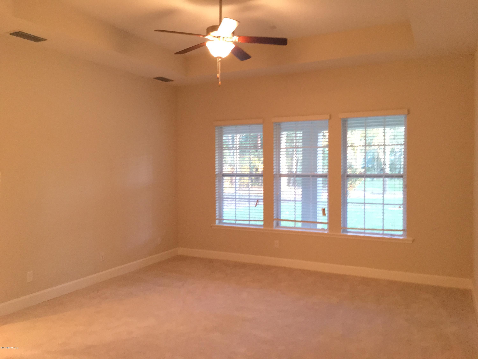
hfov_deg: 61.7
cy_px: 180
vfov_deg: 48.2
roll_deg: +0.1
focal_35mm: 29
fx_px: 400
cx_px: 239
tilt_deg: -2.3
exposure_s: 1/15
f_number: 2.2
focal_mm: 4.15
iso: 200
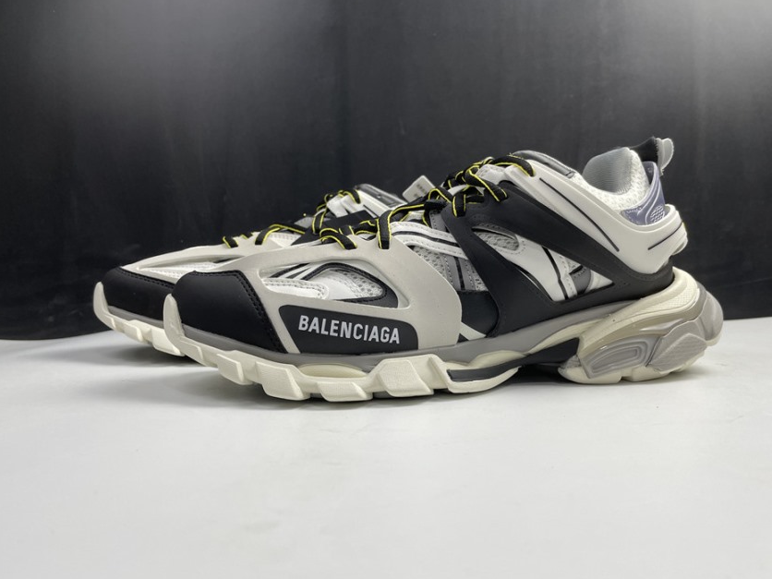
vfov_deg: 49.7
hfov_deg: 63.4
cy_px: 302
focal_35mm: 28
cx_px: 404
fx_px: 624
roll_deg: +1.6
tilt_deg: +0.0
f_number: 1.6
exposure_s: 1/100
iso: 50
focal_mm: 4.2
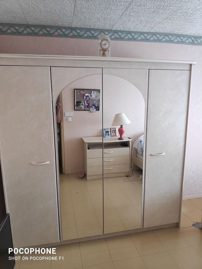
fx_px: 156
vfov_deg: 81.7
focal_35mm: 20
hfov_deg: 66.0
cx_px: 101
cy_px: 134
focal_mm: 3.94
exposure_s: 1/100
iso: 208
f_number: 1.9
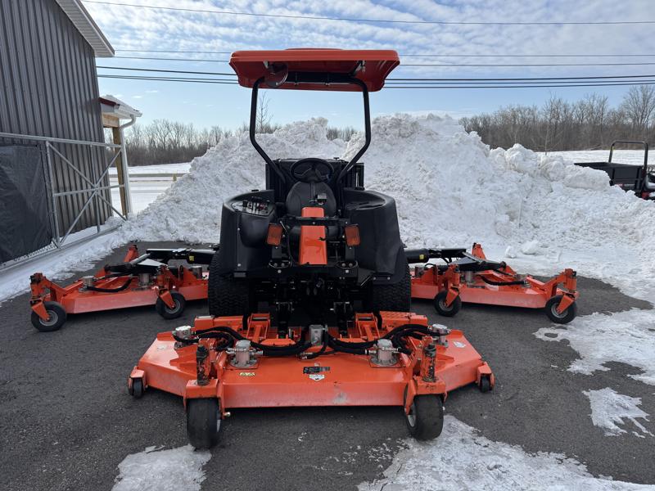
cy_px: 246
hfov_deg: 71.6
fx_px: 454
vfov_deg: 56.8
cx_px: 328
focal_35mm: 24
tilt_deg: -12.1
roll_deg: +1.0
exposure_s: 1/4950
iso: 80
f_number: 1.78
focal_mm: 6.76
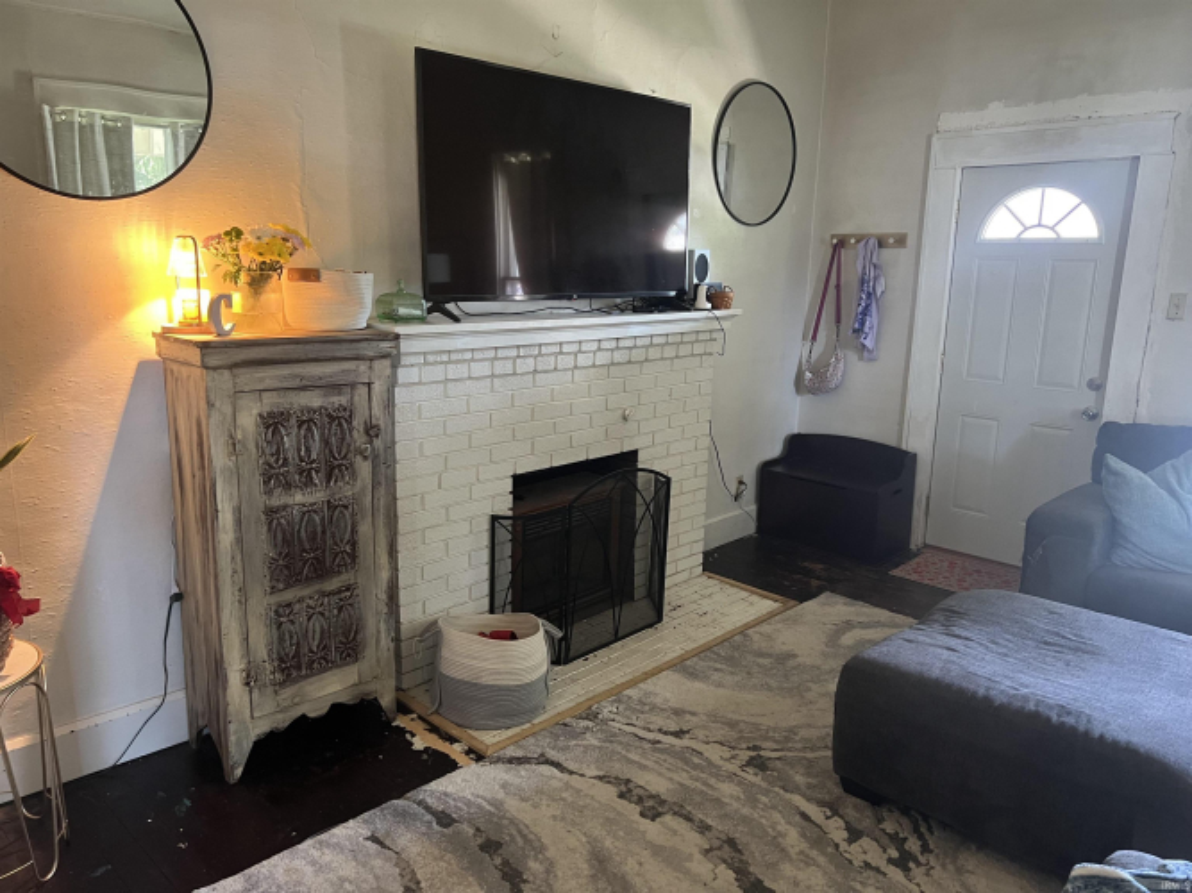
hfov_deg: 67.3
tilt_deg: -12.6
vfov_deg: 53.0
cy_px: 446
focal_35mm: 26
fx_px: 895
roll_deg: -0.9
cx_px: 596
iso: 400
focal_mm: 5.7
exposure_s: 1/40
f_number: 1.5
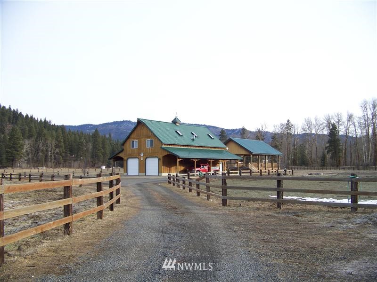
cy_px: 141
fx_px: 392
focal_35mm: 36
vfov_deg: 39.7
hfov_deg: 51.4
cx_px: 188
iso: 64
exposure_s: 1/250
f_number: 2.8
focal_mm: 5.85
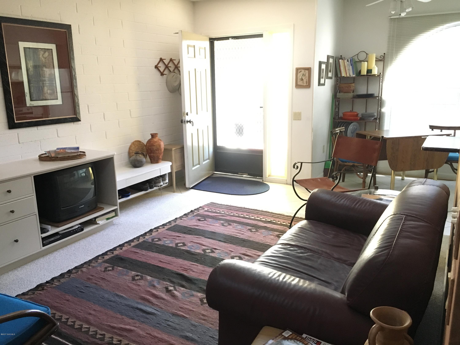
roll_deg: +0.4
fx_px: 385
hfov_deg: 61.7
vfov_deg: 48.2
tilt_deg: -12.3
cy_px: 172
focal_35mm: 29
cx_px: 230
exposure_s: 1/25
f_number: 2.2
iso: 250
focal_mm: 4.15
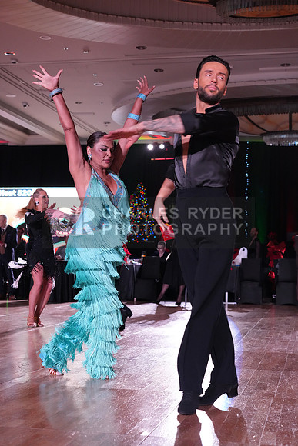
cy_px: 223
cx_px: 149
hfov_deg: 23.8
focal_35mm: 57
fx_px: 707
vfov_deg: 35.0
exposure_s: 1/320
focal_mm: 57
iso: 5000
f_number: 5
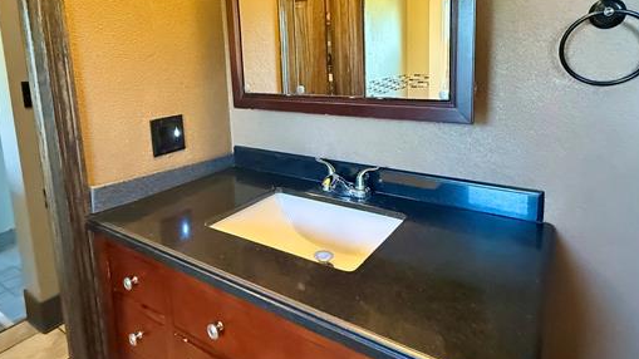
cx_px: 315
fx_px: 390
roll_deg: +2.4
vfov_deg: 48.4
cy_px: 112
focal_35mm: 23
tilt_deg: -7.0
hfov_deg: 78.7
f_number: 2.2
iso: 1000
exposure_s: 1/60
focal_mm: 2.22
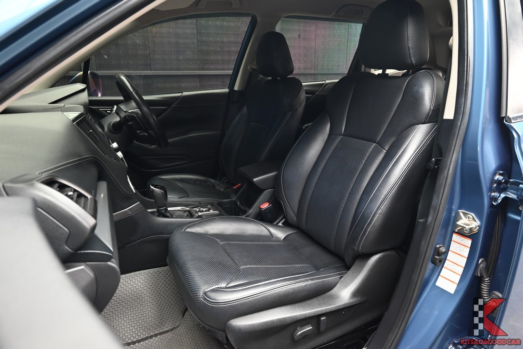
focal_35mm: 24
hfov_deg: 73.7
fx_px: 349
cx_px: 262
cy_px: 174
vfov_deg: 53.2
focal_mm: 24
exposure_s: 1/30
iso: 1100
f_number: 5.6
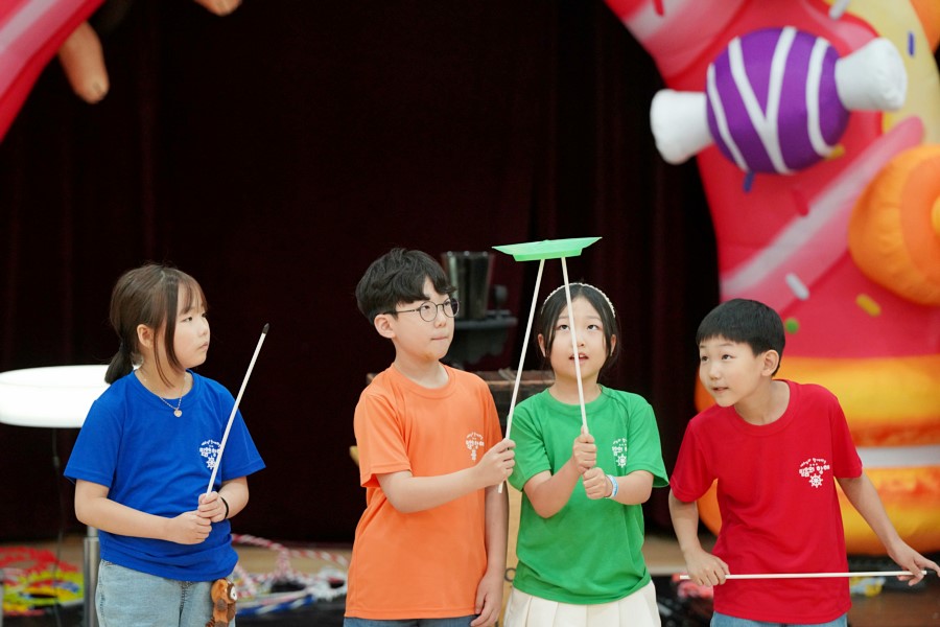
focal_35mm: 200
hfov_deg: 10.3
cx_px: 470
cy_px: 314
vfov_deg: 6.9
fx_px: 5222
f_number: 4
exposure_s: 1/250
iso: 5000
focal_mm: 200
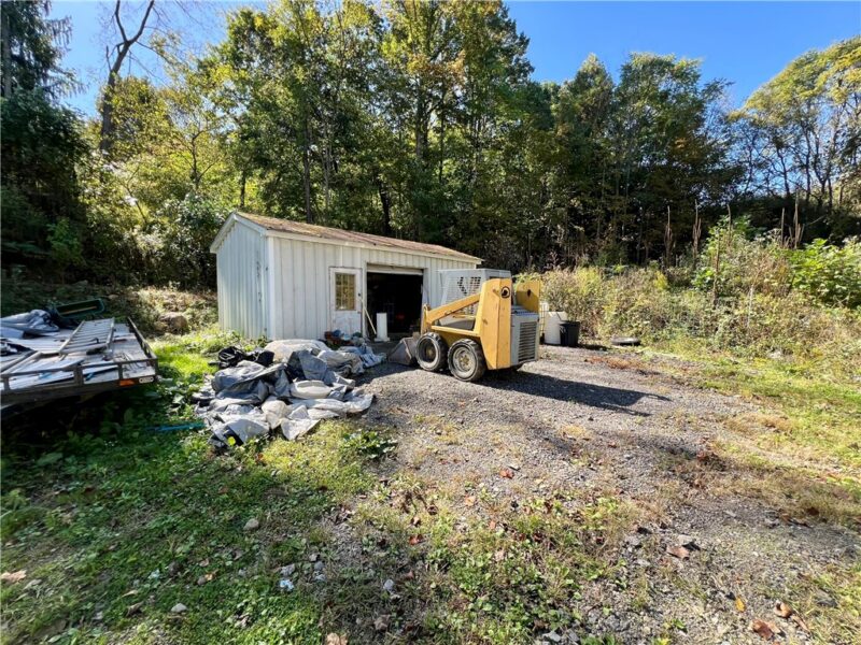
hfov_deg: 106.2
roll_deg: -0.2
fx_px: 323
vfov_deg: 89.9
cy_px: 322
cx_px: 430
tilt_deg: -3.9
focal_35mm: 13
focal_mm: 1.57
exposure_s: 1/305
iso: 32
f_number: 1.8
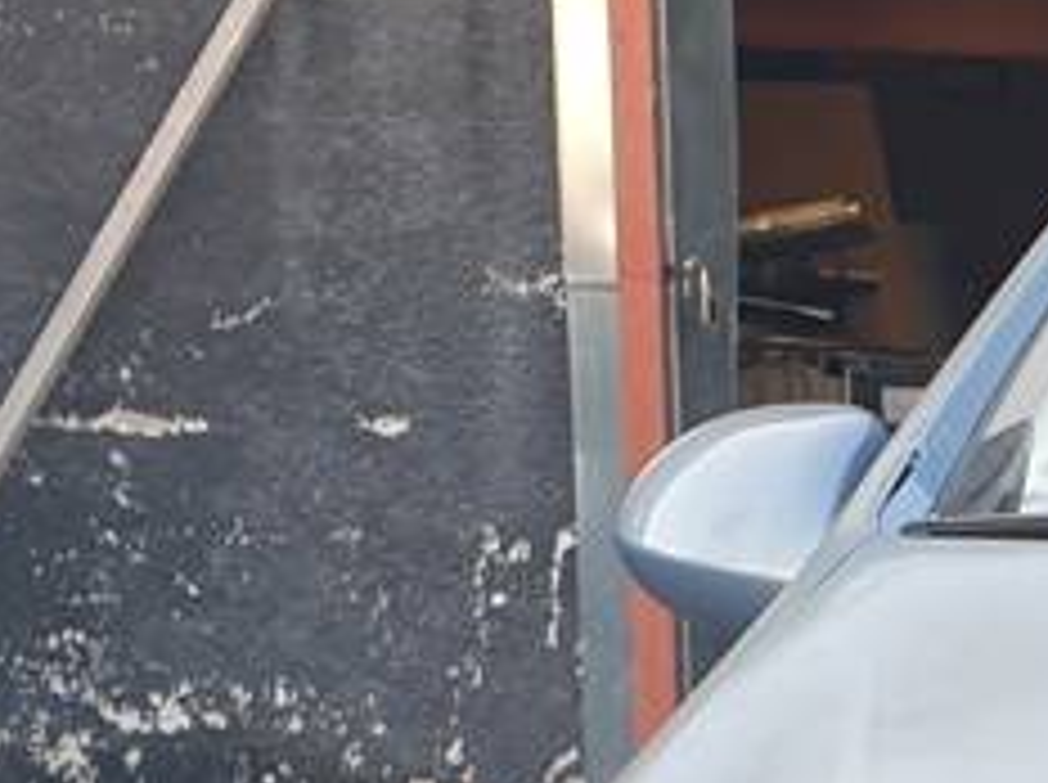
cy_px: 1683
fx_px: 4867
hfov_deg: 10.9
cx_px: 2258
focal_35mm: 161
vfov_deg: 8.6
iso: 50
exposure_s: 1/116
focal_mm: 4.3
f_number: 2.4
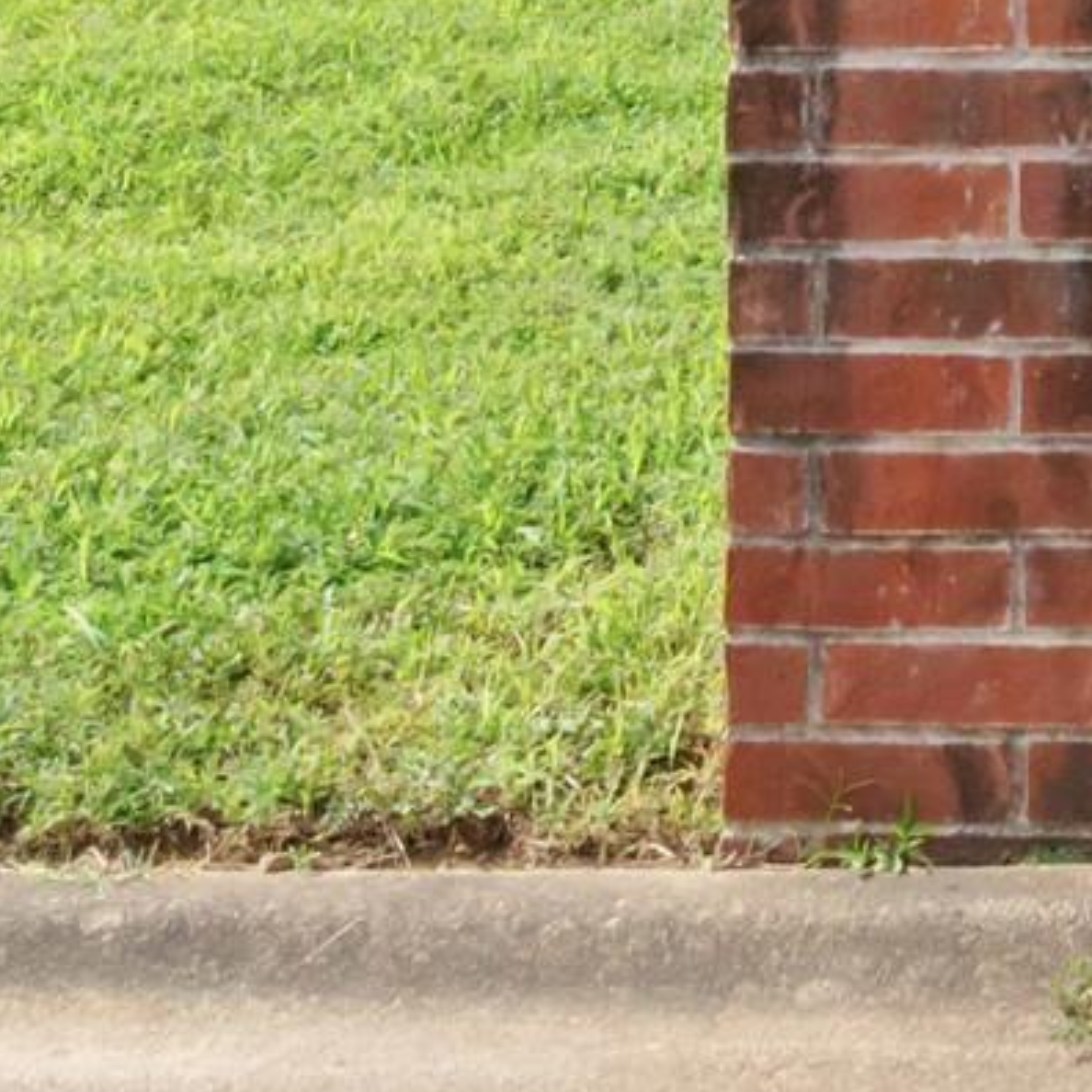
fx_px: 5175
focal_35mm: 145
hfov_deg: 10.8
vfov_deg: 11.0
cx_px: 2292
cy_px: -1084
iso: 250
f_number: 9
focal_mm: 18
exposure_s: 1/500
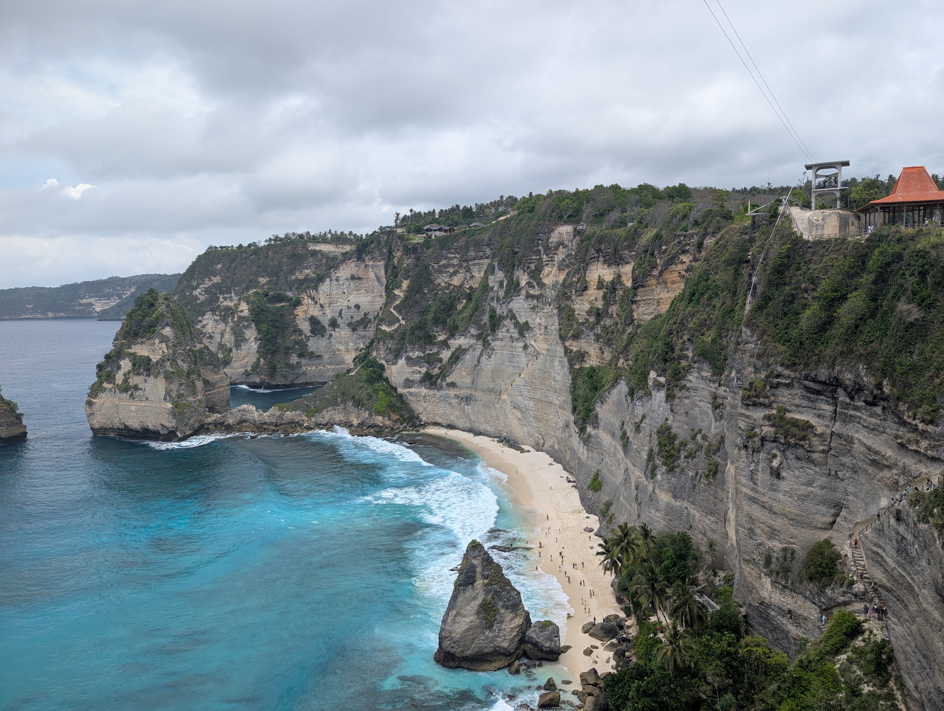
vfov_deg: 56.9
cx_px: 472
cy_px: 356
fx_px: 655
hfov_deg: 71.5
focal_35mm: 24
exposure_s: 1/1087
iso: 21
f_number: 1.68
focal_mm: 6.9
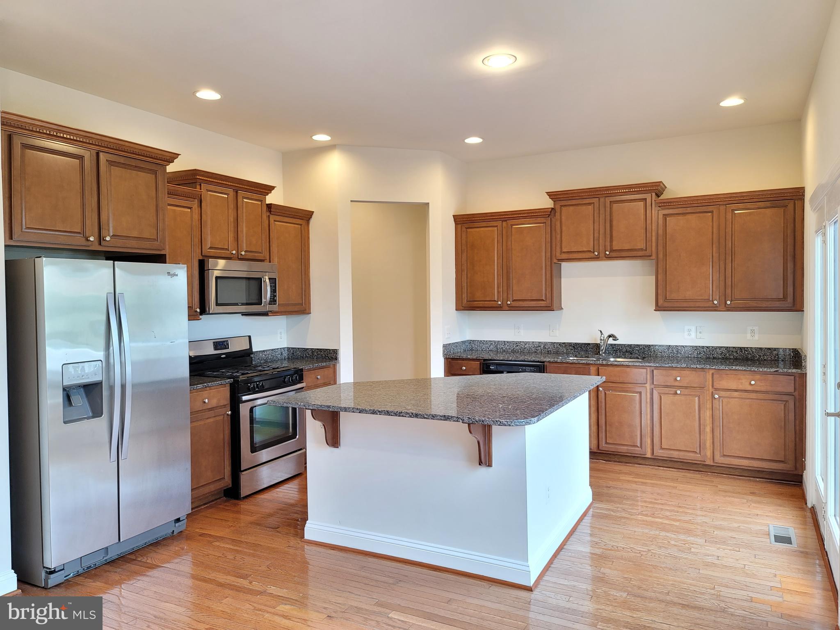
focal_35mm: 25
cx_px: 420
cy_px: 315
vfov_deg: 54.9
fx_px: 607
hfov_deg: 69.4
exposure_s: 1/60
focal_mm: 7
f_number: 1.8
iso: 250
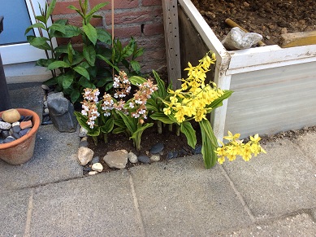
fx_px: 292
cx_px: 158
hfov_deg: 56.9
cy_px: 118
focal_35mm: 32
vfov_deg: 44.1
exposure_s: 1/50
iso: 32
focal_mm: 3.3
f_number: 2.4
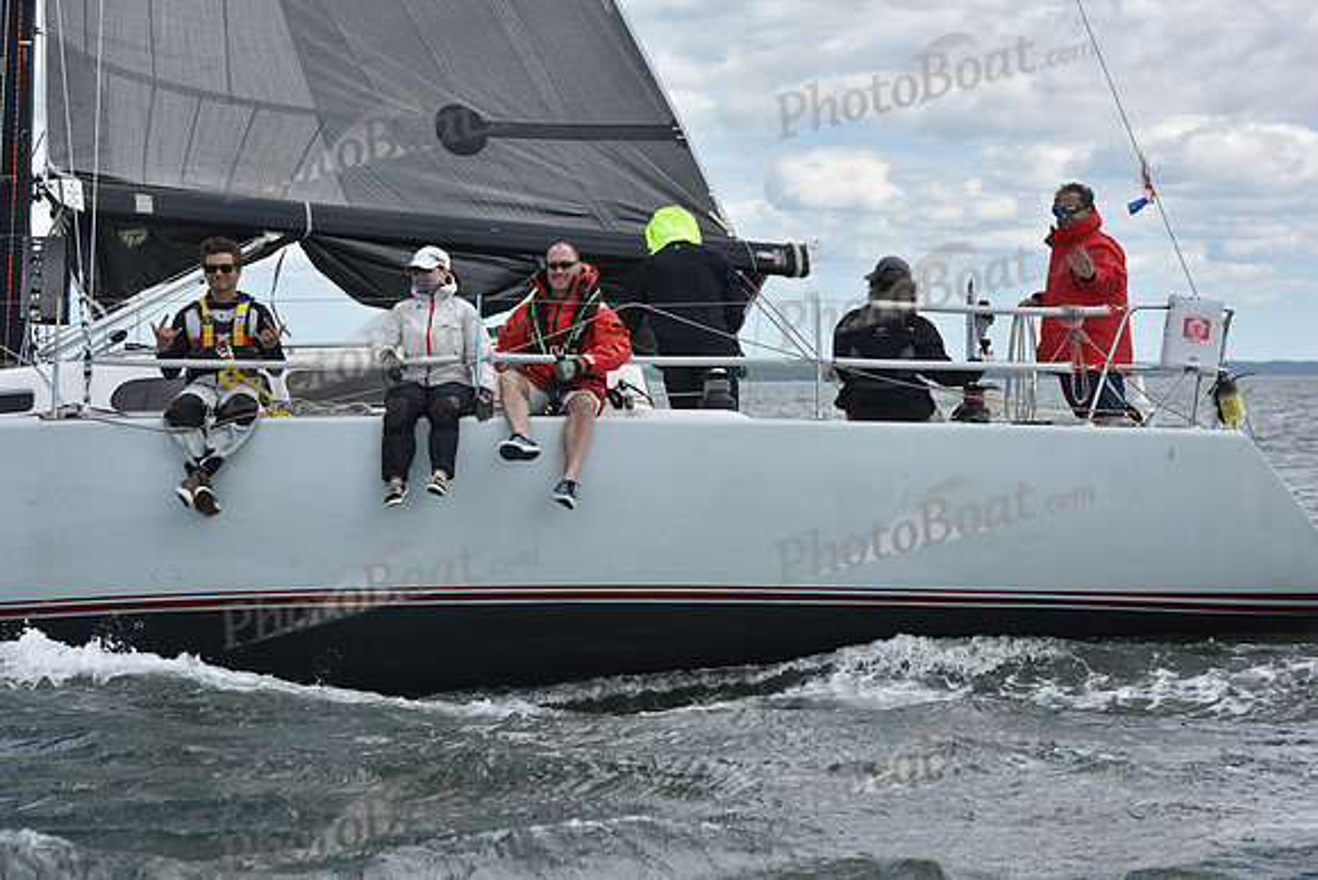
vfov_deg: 13.0
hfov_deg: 19.5
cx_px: 659
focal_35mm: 105
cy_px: 440
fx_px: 3845
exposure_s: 1/1250
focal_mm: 105
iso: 320
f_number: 7.1
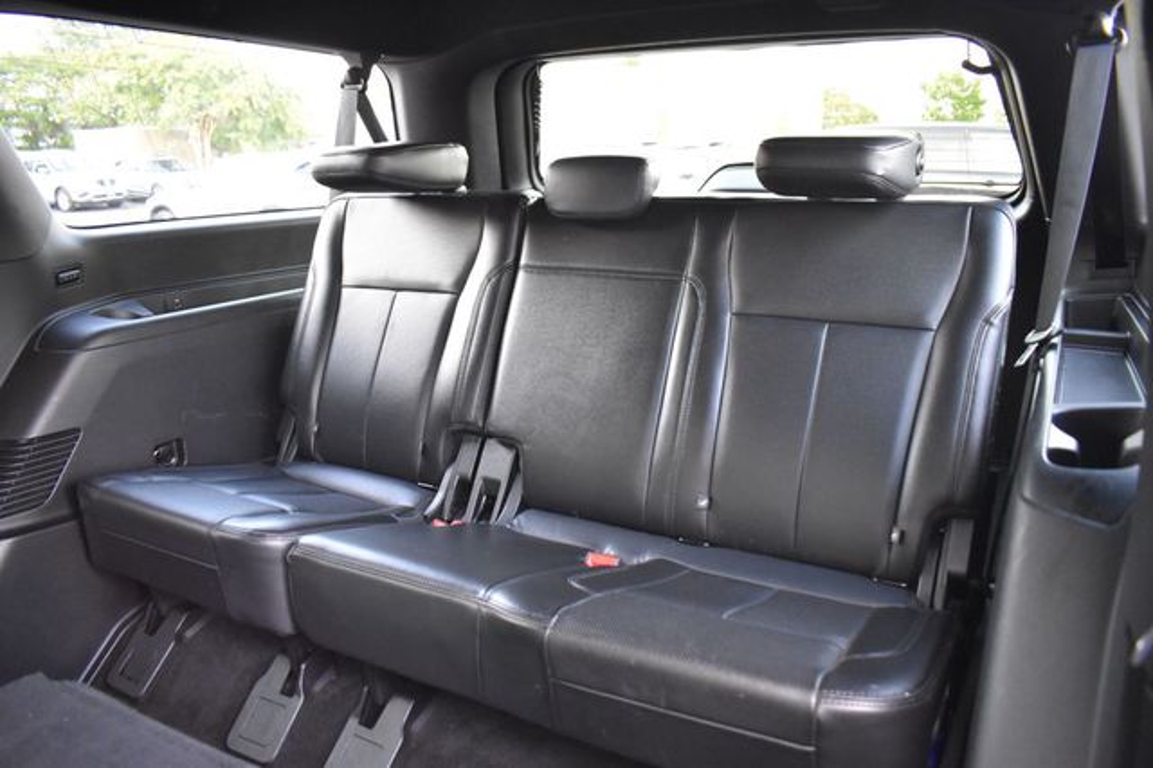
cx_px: 576
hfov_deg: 67.4
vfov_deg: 47.9
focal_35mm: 27
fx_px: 864
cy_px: 384
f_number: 3.5
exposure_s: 1/20
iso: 3200
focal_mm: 18
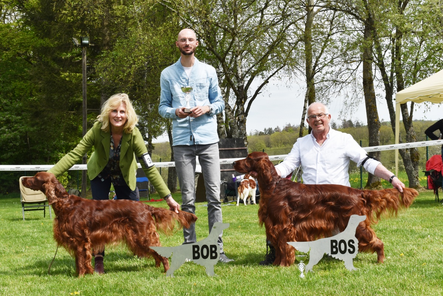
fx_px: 665
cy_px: 148
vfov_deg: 25.1
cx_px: 222
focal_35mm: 54
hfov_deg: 36.9
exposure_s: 1/200
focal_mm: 36
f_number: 11
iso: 100
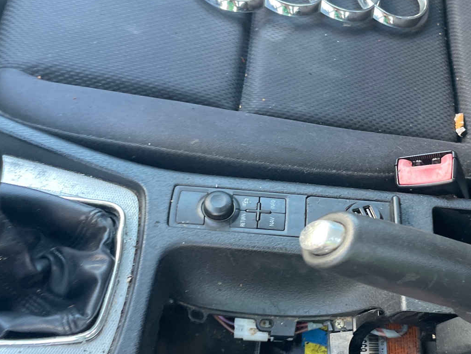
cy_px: 199
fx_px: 626
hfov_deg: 40.8
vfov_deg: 31.5
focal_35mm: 46
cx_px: 308
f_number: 1.6
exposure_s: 1/61
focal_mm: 4.2
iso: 125
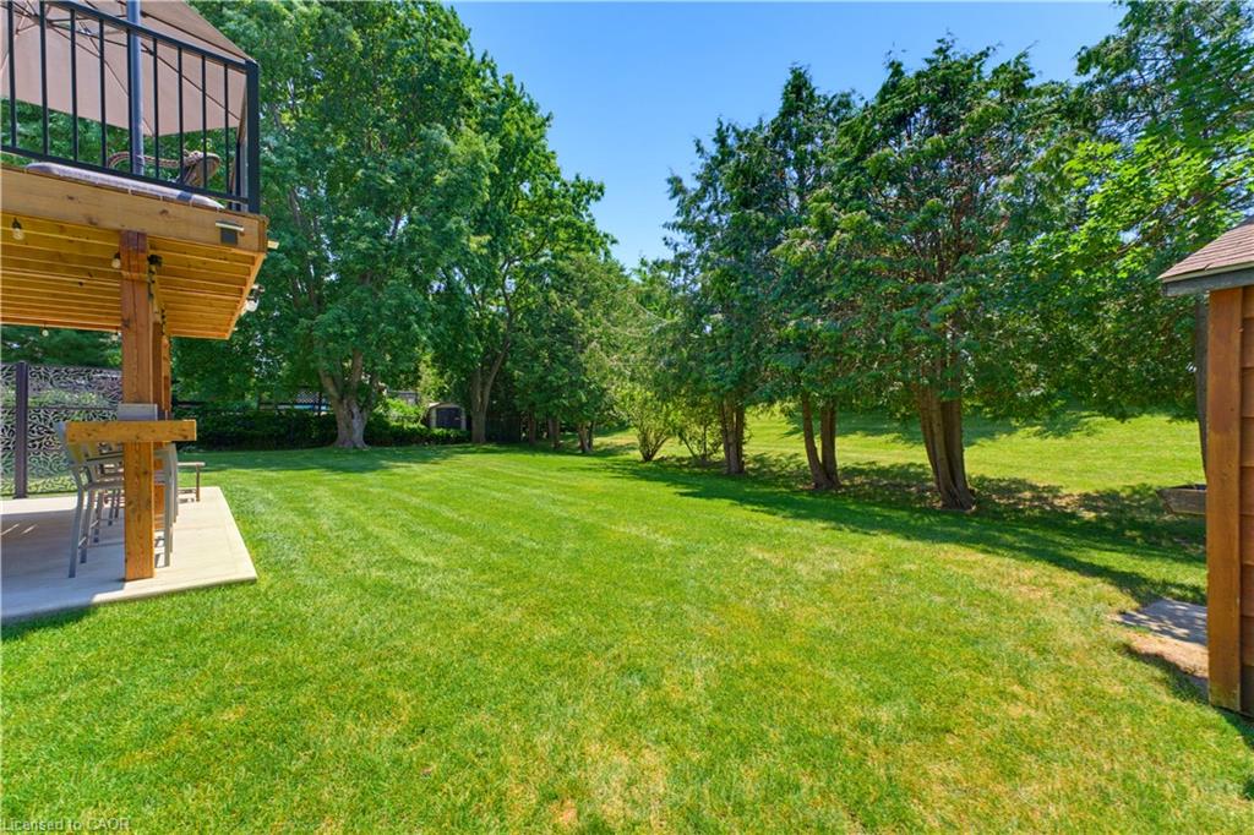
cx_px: 627
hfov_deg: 104.3
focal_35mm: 14
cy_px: 418
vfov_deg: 81.2
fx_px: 487
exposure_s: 1/100
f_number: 8
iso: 400
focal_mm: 14
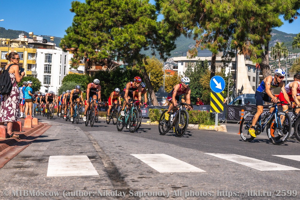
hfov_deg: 36.9
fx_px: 450
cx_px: 150
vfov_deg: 25.1
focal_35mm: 54
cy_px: 100
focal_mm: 54
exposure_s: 1/1600
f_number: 9
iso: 320
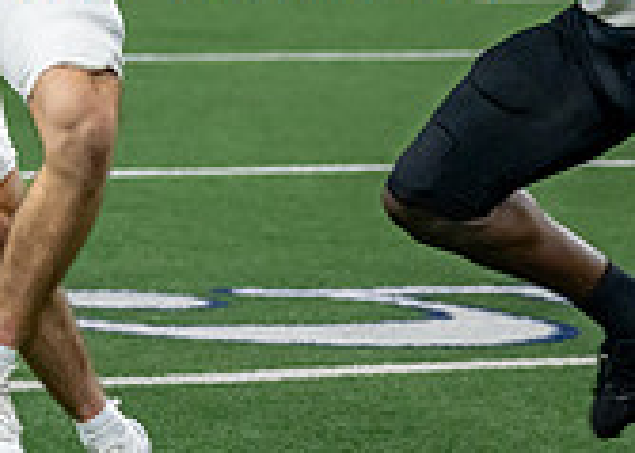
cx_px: -125
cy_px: -95
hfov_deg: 5.5
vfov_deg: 3.9
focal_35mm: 368
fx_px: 6631
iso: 1600
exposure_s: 1/1000
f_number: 2.8
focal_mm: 70
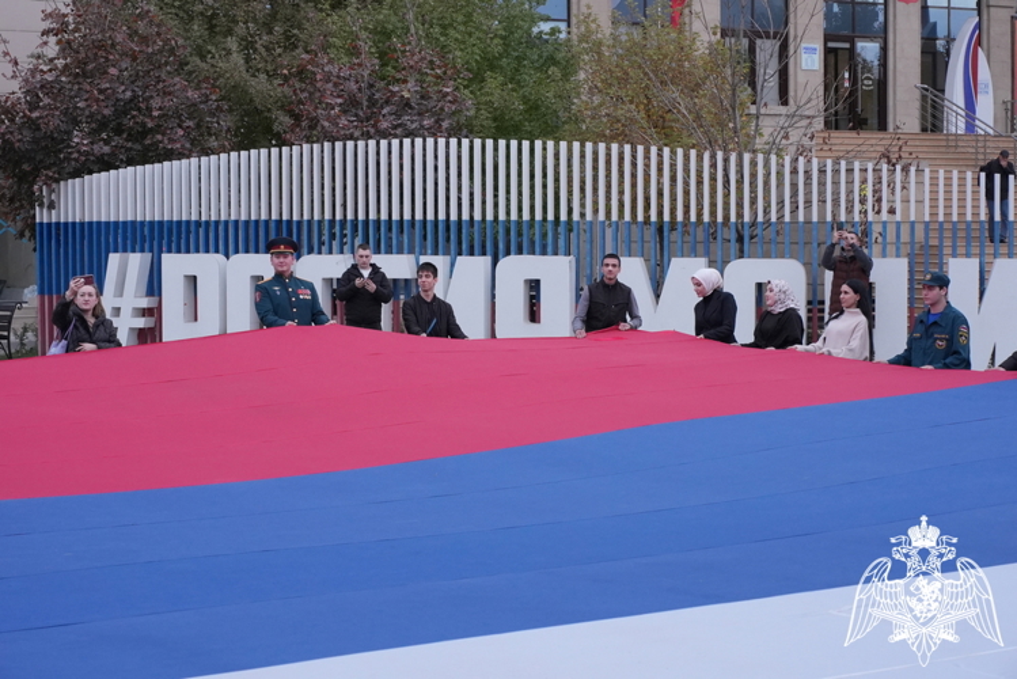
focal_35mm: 75
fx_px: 2119
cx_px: 508
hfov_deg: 27.0
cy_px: 340
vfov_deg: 18.2
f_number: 11
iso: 4000
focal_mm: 75
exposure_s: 1/125
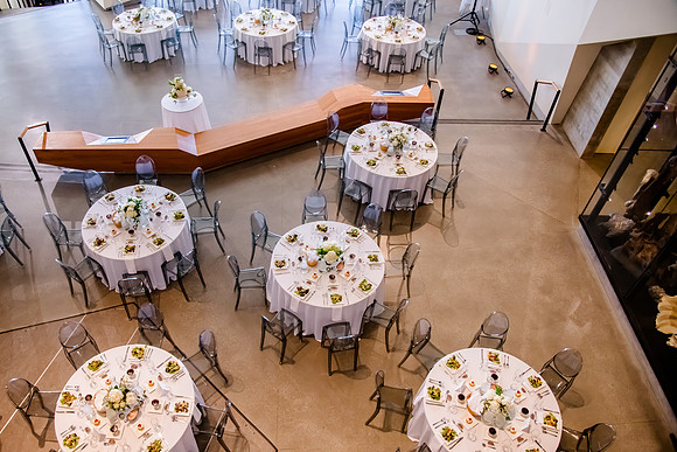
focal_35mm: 27
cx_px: 301
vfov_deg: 48.2
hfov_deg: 67.5
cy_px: 249
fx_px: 505
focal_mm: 24
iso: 2500
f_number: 4.5
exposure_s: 1/200
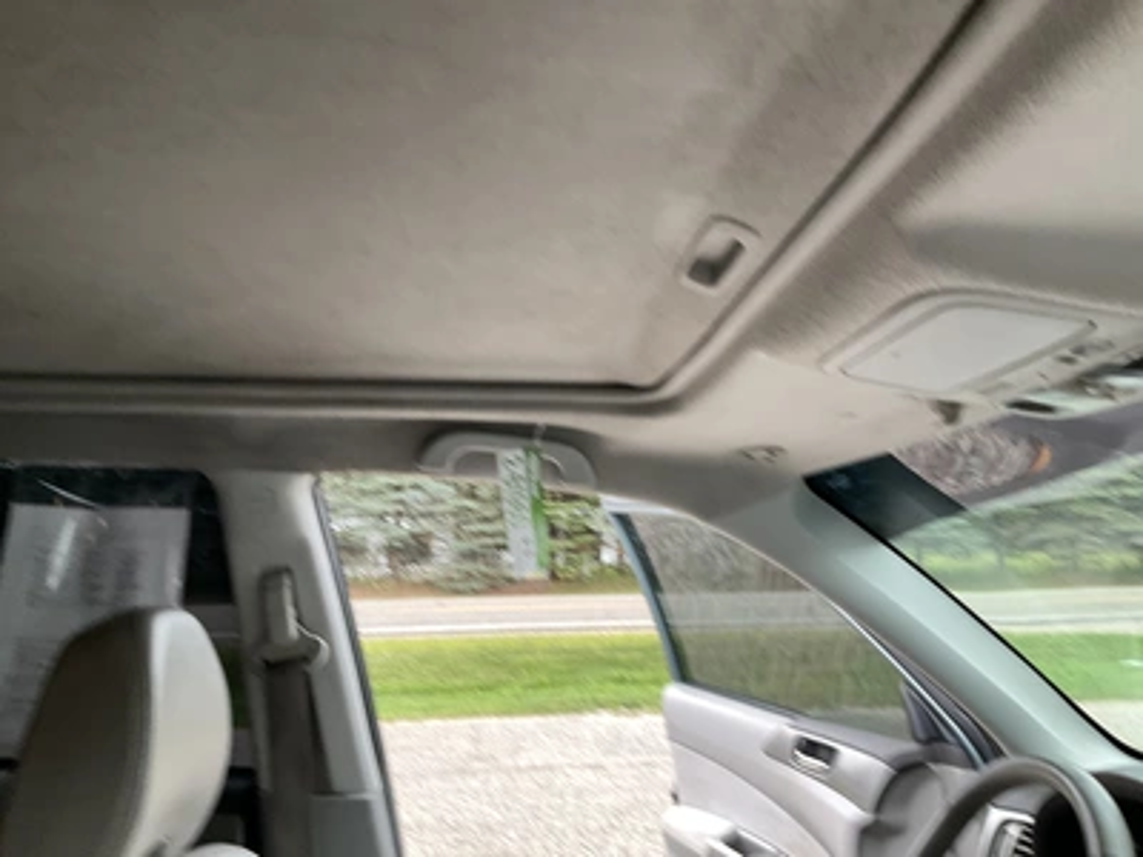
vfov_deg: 48.2
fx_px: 958
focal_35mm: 29
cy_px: 428
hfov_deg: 61.7
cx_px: 572
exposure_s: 1/122
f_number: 1.8
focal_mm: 3
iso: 64
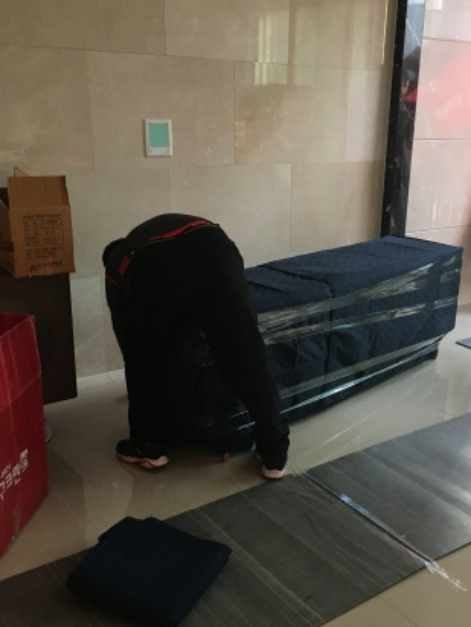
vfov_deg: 48.9
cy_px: 341
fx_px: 689
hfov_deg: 37.5
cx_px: 293
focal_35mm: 38
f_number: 2.2
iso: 32
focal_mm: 4.15
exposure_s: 1/30
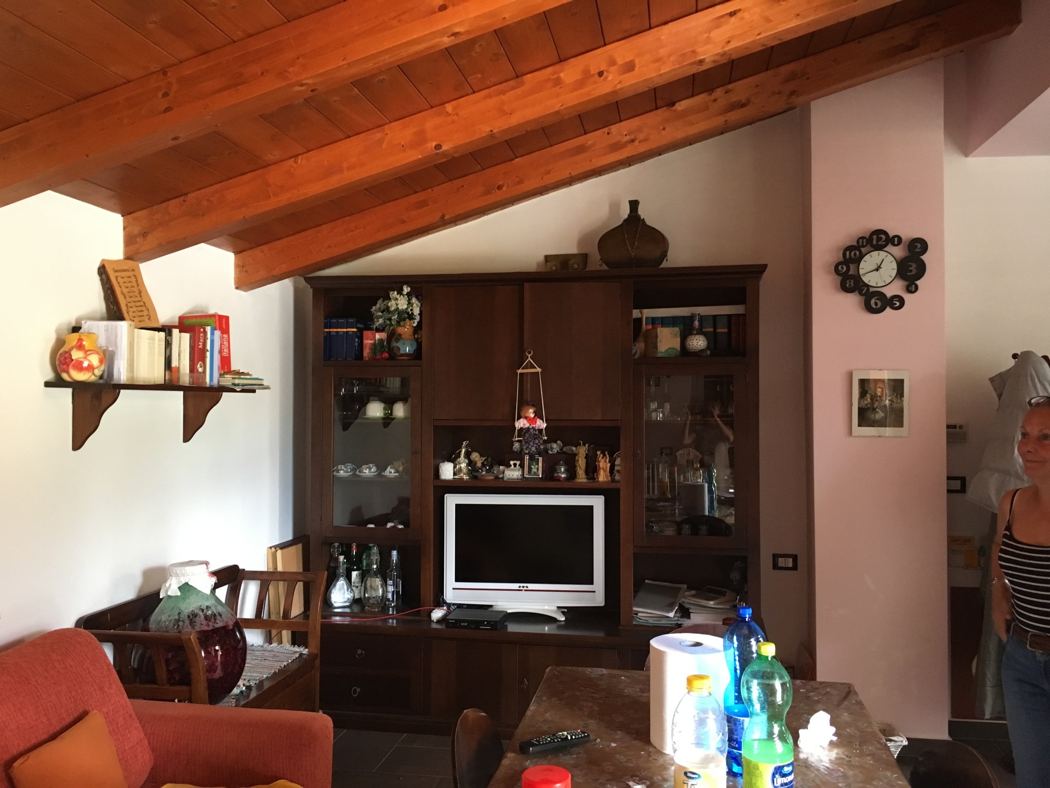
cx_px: 525
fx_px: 880
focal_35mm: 29
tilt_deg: +0.7
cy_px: 394
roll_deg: +0.1
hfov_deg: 61.7
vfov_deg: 48.2
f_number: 2.2
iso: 200
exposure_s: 1/25
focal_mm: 4.15
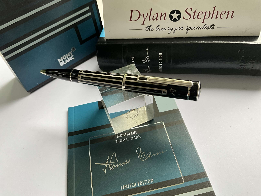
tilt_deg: -49.5
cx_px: 130
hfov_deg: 61.7
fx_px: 219
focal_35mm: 29
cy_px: 98
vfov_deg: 48.2
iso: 32
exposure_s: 1/122
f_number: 1.8
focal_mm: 3
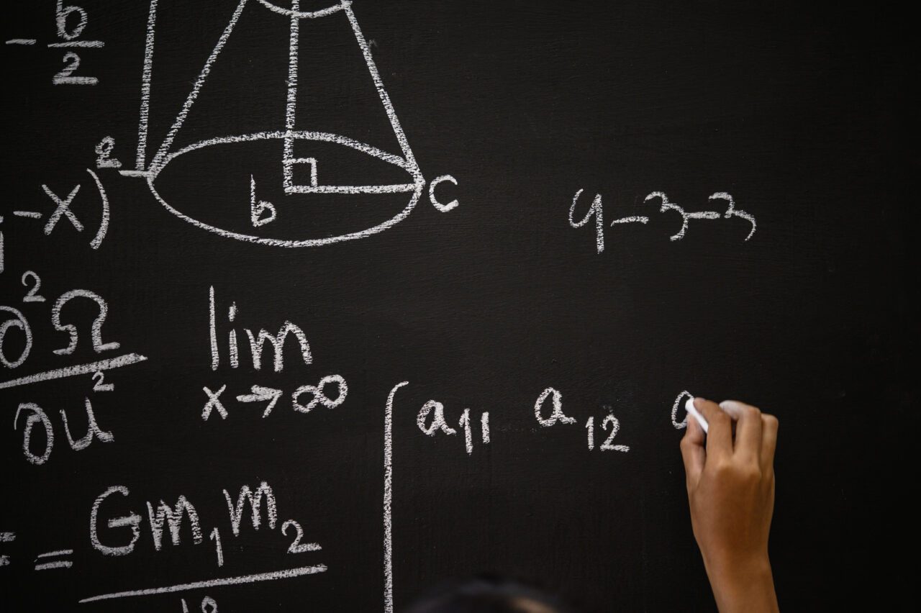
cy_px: 306
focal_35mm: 60
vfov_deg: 22.6
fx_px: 1534
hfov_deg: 33.4
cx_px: 460
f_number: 2.8
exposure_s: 1/50
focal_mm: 60
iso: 500
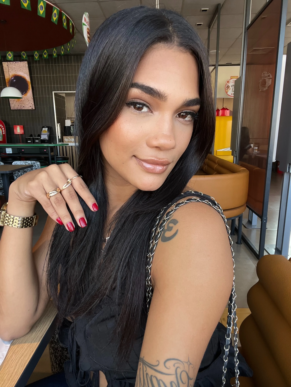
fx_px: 258
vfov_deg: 73.9
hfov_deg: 58.9
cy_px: 194
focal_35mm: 23
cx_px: 146
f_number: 2.2
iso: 80
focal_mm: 2.71
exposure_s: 1/121
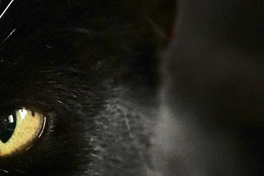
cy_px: 87
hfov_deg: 3.3
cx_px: -87
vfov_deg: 2.2
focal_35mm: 621
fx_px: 4550
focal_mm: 135
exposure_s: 1/80
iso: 1600
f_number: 2.8
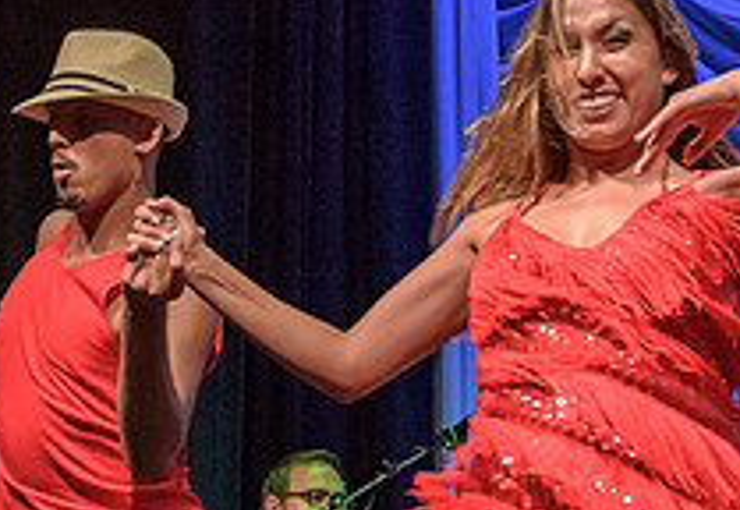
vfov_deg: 10.7
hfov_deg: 15.1
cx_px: -62
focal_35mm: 131
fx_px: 2721
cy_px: 360
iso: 5000
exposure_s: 1/160
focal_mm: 34
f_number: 5.6
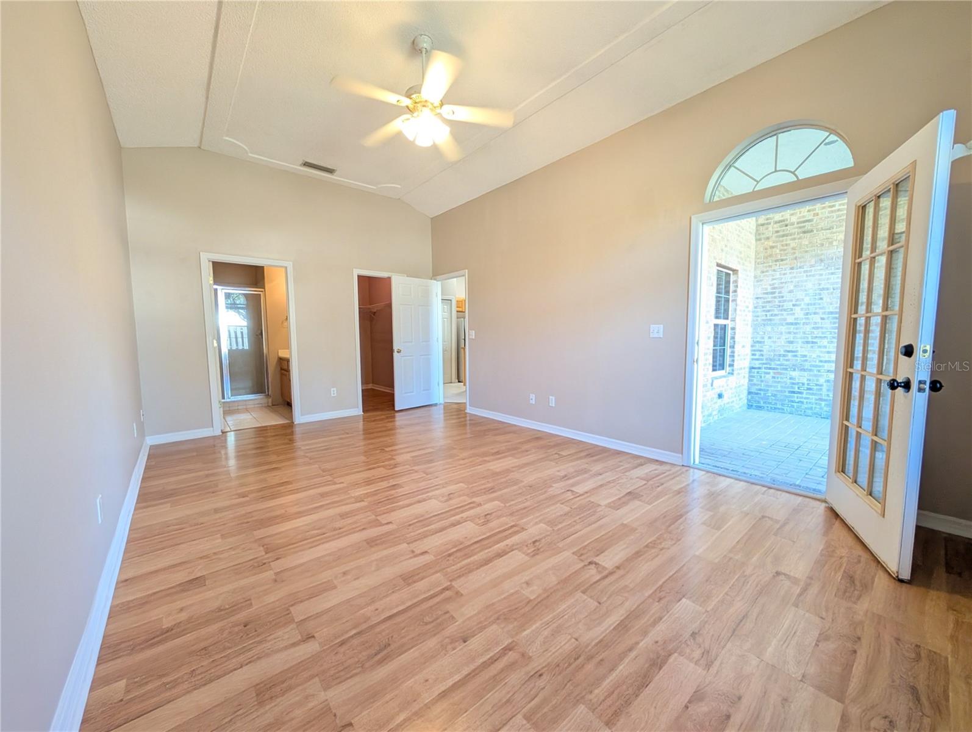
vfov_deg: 94.6
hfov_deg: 110.5
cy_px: 366
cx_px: 486
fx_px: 337
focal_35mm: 12
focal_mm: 2.02
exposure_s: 1/100
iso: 374
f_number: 1.7
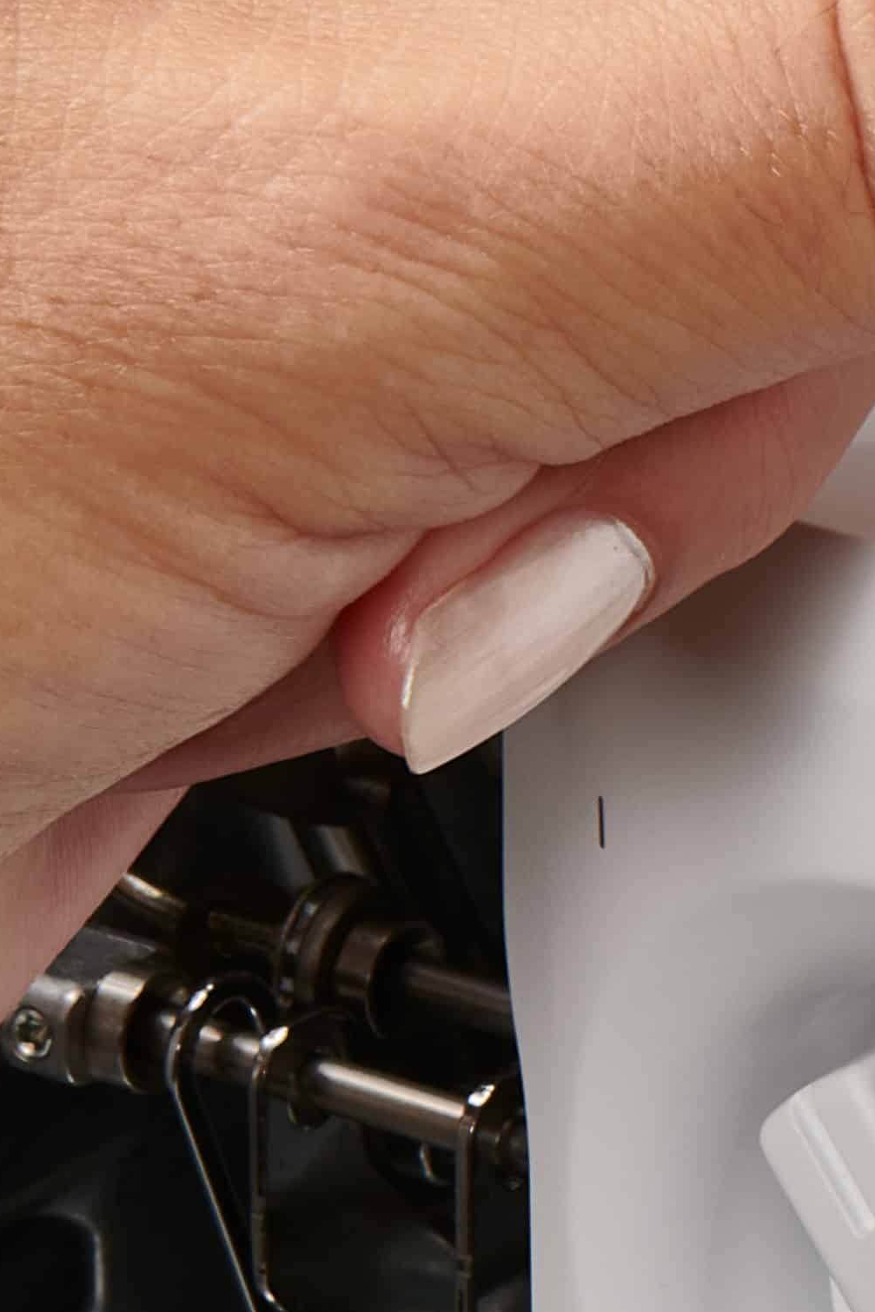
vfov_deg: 3.6
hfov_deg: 2.4
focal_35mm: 574
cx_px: 1392
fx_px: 20921
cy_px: -212
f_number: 22
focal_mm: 105
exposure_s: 1/4
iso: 200
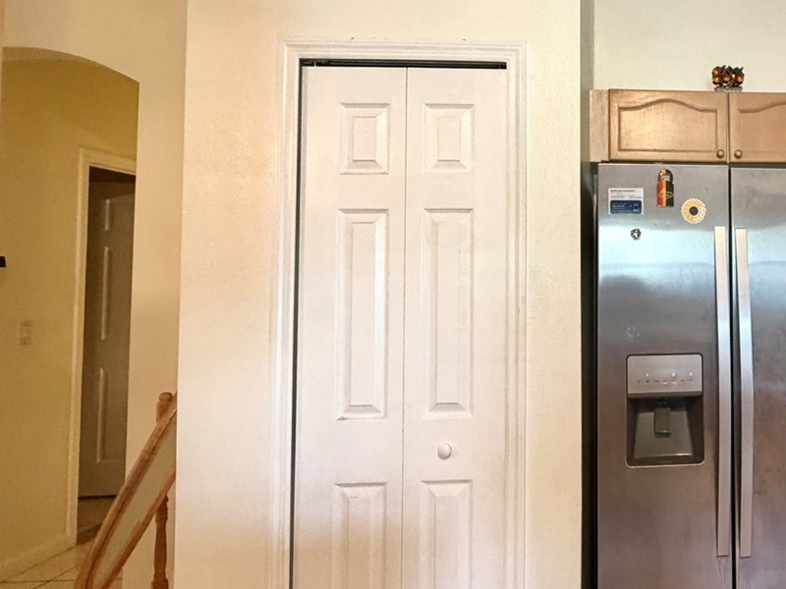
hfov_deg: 56.5
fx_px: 636
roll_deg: +0.3
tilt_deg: +3.3
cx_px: 677
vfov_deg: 49.5
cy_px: 247
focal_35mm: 28
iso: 320
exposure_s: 1/60
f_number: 2.2
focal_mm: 2.22
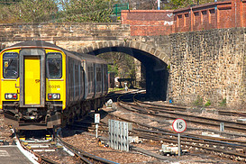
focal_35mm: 207
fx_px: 1415
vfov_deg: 6.6
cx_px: 162
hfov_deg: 9.9
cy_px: 80
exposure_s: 1/1000
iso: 200
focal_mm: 65
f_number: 4.5
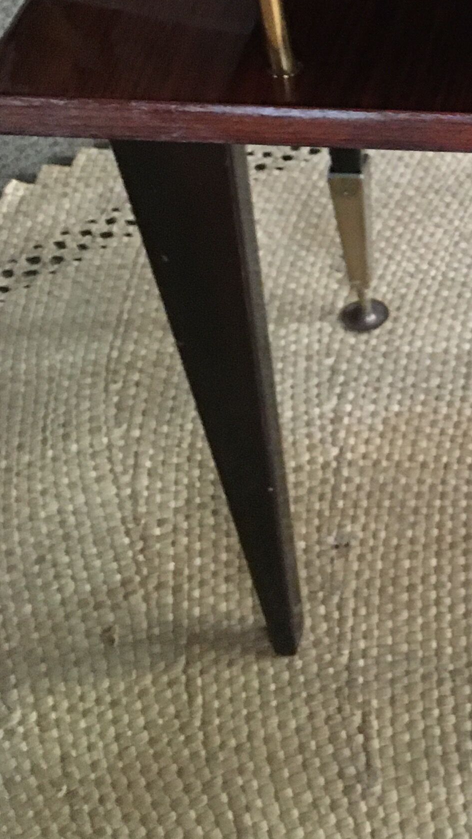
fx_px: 1691
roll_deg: -0.9
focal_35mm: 76
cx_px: 692
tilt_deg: -36.8
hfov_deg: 14.8
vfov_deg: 26.9
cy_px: 82
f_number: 2.2
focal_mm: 4.15
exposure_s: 1/17
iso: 200
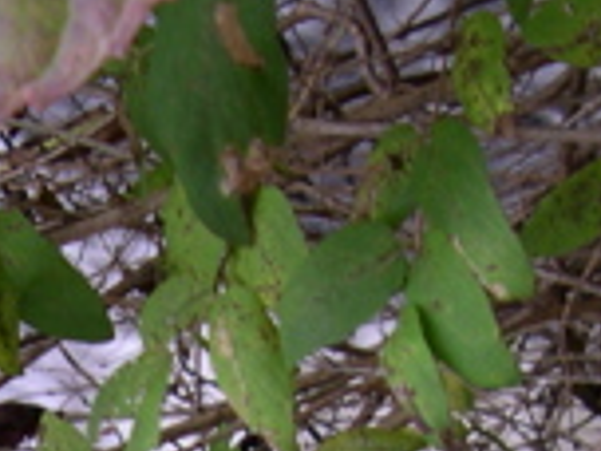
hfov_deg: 11.5
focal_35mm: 166
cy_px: 906
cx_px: -229
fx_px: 2882
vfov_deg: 8.5
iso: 100
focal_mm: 8
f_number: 2.8
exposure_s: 1/64.6
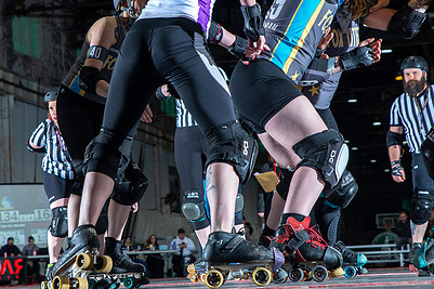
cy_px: 134
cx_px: 150
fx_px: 1386
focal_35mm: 115
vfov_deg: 11.9
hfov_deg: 17.8
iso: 800
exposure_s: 1/160
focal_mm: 70
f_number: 7.1
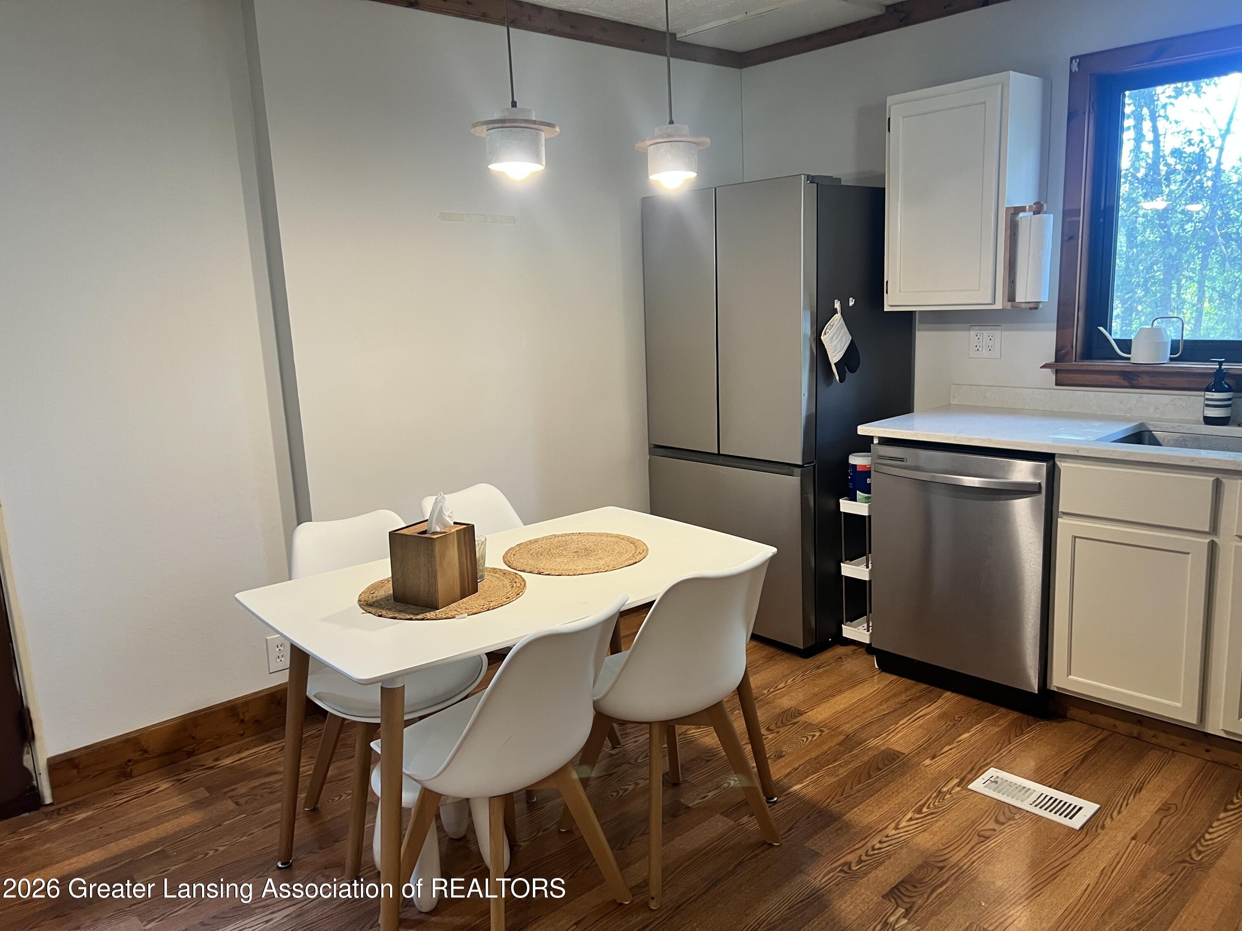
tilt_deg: -11.4
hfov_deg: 67.3
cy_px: 466
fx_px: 933
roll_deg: +3.2
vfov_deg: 53.1
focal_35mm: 26
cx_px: 621
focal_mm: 5.7
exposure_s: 1/60
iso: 100
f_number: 1.5
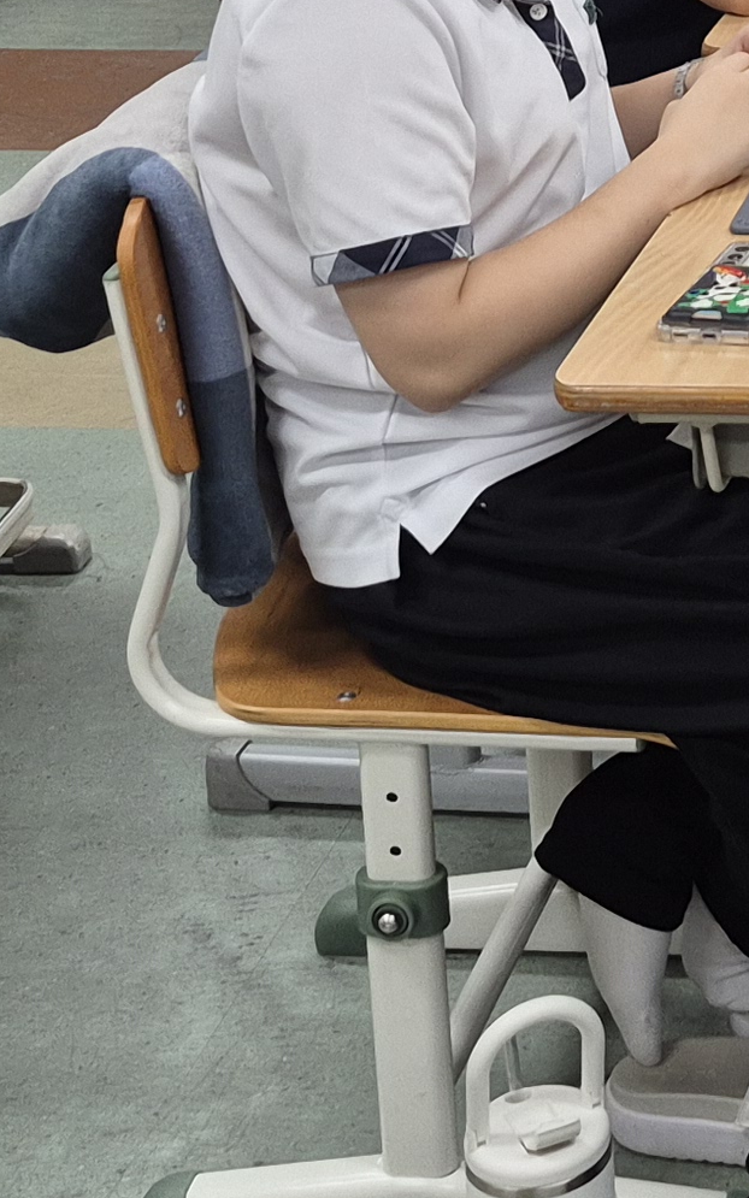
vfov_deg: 20.5
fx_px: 3200
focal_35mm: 98
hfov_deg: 12.5
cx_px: 1242
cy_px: 2
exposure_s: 1/120
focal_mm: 5.4
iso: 125
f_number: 1.8
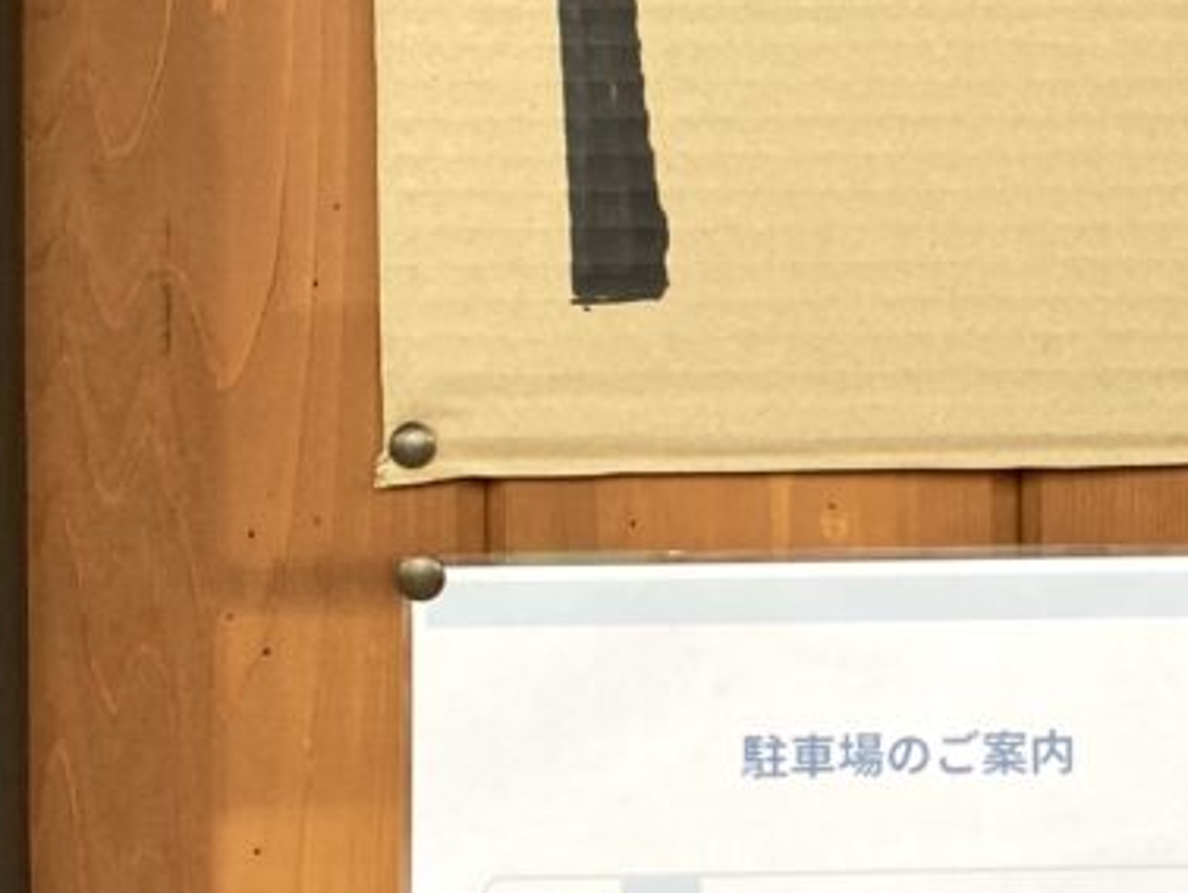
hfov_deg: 20.8
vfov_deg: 16.8
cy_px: 437
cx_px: 1399
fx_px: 3022
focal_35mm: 88
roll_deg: +0.3
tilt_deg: -3.6
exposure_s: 1/121
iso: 64
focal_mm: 4.25
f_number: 1.8
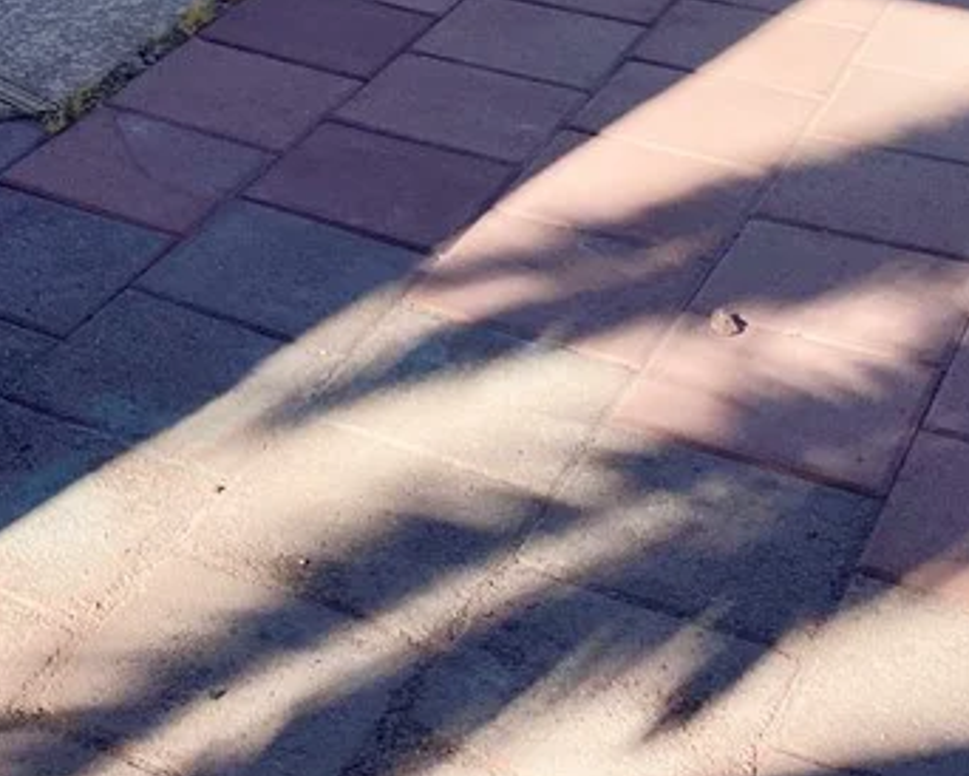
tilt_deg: -19.7
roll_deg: +1.4
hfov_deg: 23.8
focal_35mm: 76
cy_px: -93
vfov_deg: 19.3
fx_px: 2181
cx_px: -34
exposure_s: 1/4444
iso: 32
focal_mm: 4.25
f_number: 1.8
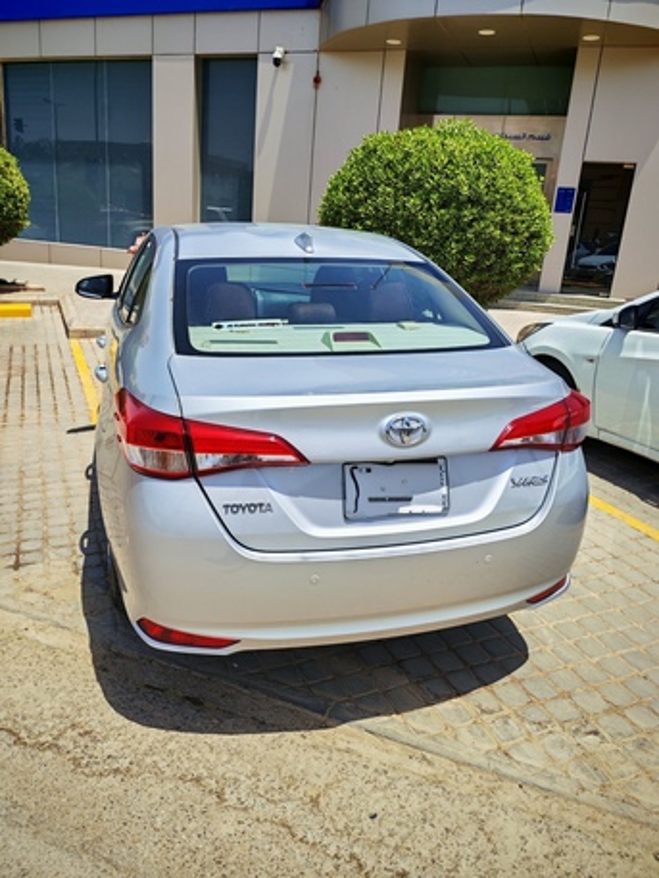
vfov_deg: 65.3
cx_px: 330
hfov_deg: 51.4
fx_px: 685
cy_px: 439
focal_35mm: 27
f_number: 1.9
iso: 50
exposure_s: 1/1100
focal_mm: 6.12
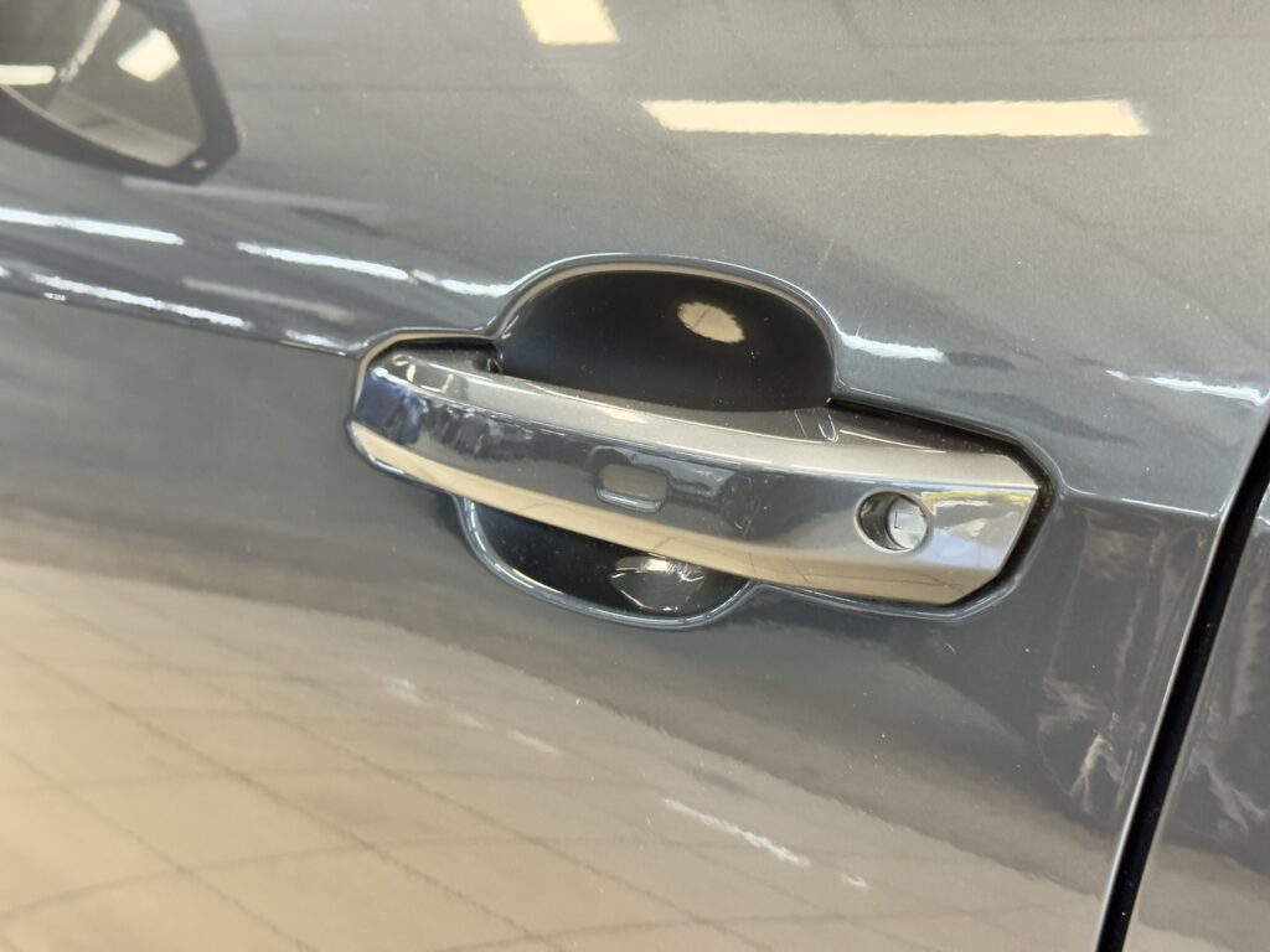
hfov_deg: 39.7
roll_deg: -0.1
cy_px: 476
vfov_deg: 30.3
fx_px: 1761
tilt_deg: -13.5
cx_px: 635
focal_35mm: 48
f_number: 1.78
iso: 250
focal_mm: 6.76
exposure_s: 1/54
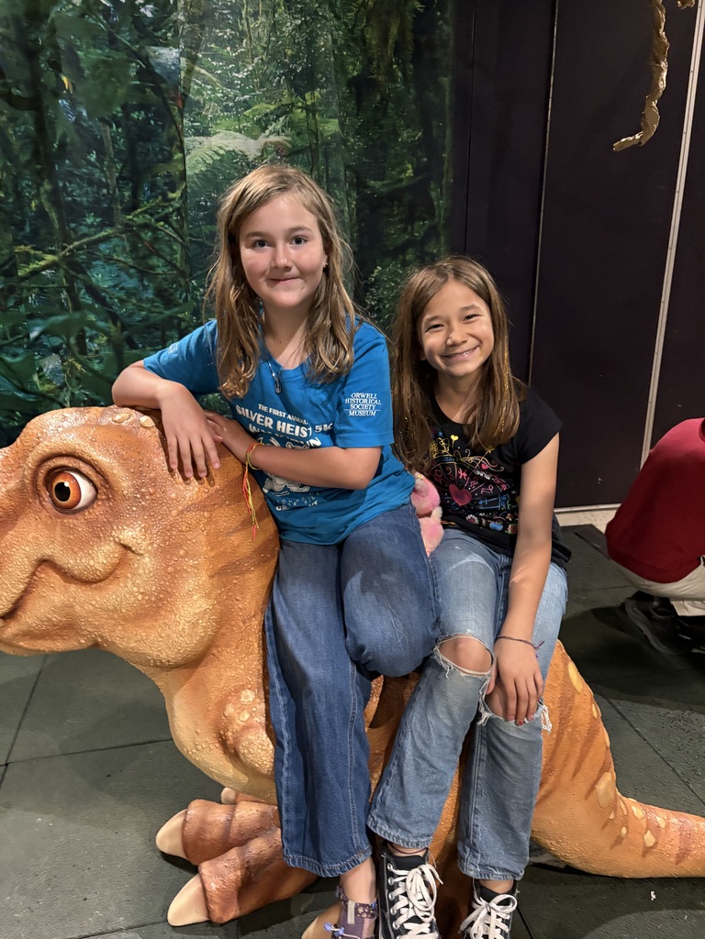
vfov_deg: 67.3
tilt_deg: -16.7
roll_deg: +1.1
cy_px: 470
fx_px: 706
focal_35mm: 26
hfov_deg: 53.1
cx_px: 352
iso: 640
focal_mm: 5.96
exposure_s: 1/40
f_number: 1.6
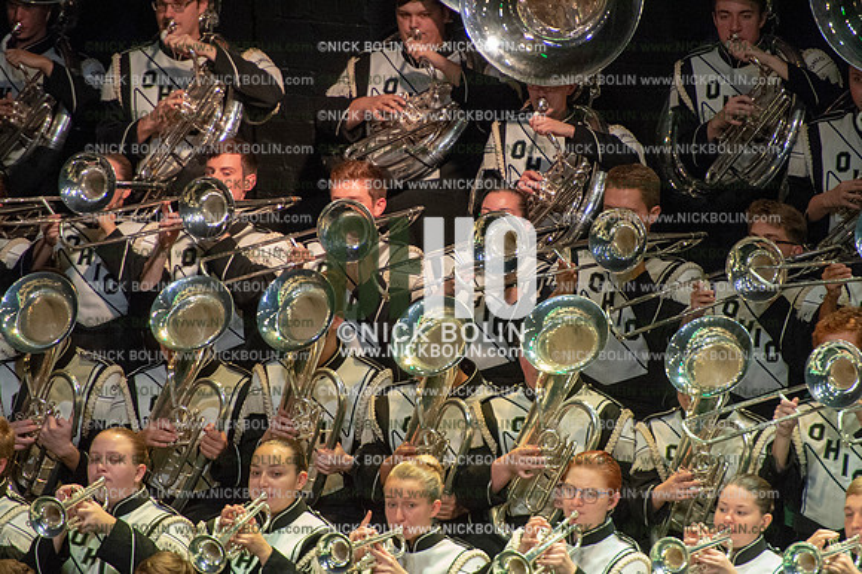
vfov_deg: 3.4
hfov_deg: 5.2
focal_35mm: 400
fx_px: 9572
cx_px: 431
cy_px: 287
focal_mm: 400
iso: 8000
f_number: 5.6
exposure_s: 1/320
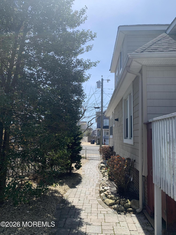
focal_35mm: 26
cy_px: 118
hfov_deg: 53.1
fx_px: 176
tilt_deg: +7.1
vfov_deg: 67.3
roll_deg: -2.5
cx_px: 88
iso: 25
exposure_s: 1/2309
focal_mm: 4.25
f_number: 1.8
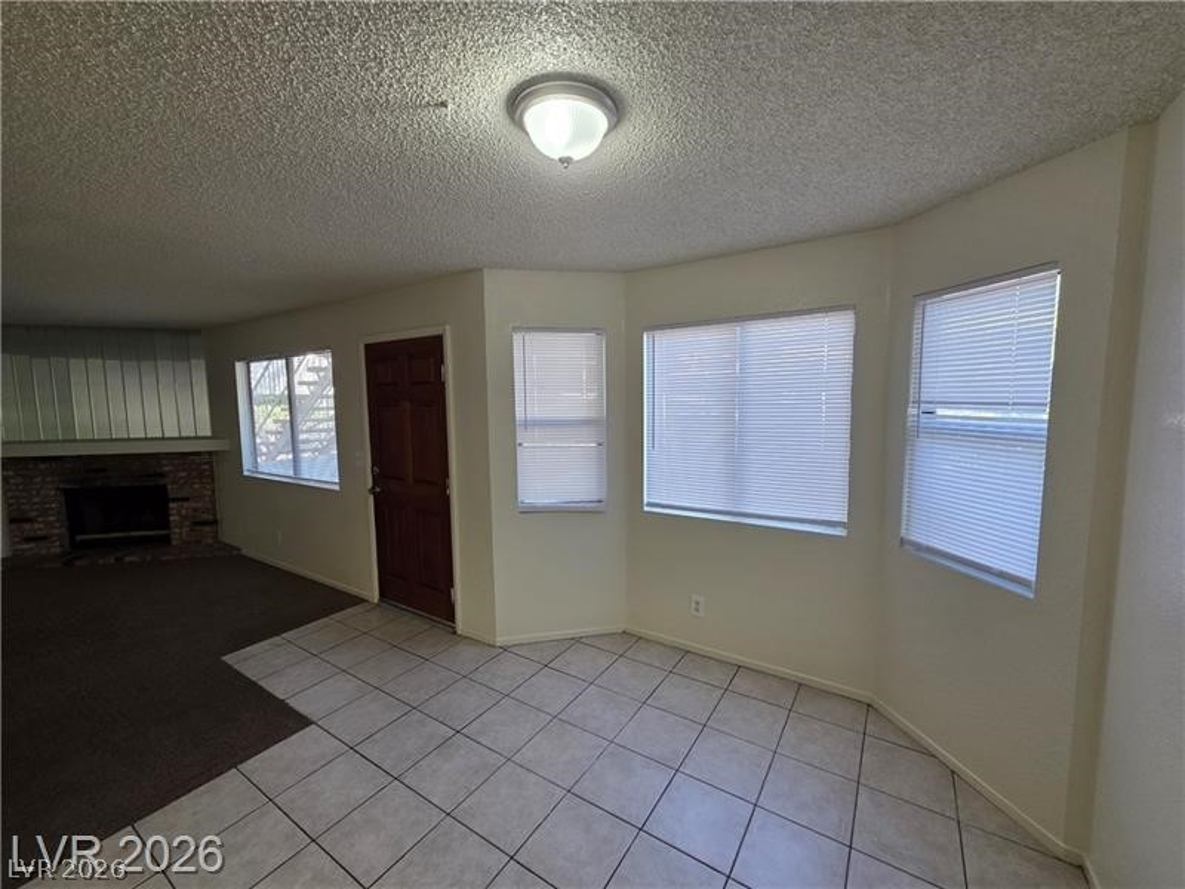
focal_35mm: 13
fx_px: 445
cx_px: 592
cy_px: 444
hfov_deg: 106.2
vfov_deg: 89.9
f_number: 1.9
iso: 125
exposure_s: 1/120
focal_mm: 2.2
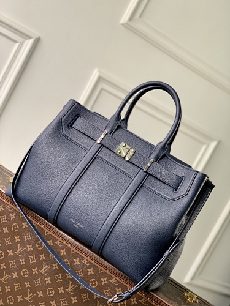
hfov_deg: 28.0
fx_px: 461
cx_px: 115
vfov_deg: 36.8
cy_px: 153
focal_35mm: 52
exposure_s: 1/122
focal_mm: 6
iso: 80
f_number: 2.4
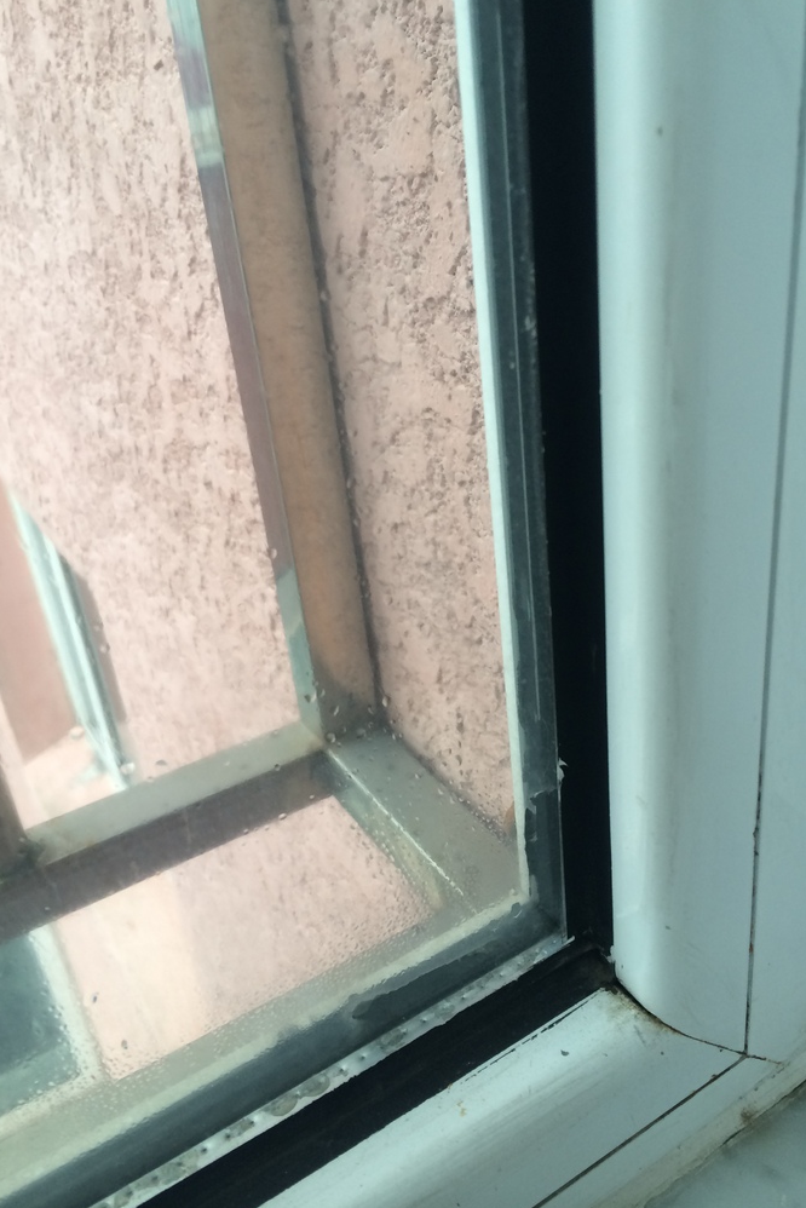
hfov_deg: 41.1
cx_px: 453
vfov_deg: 58.7
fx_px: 1074
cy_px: 594
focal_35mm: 32
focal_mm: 4.12
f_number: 2.2
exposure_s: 1/40
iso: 40
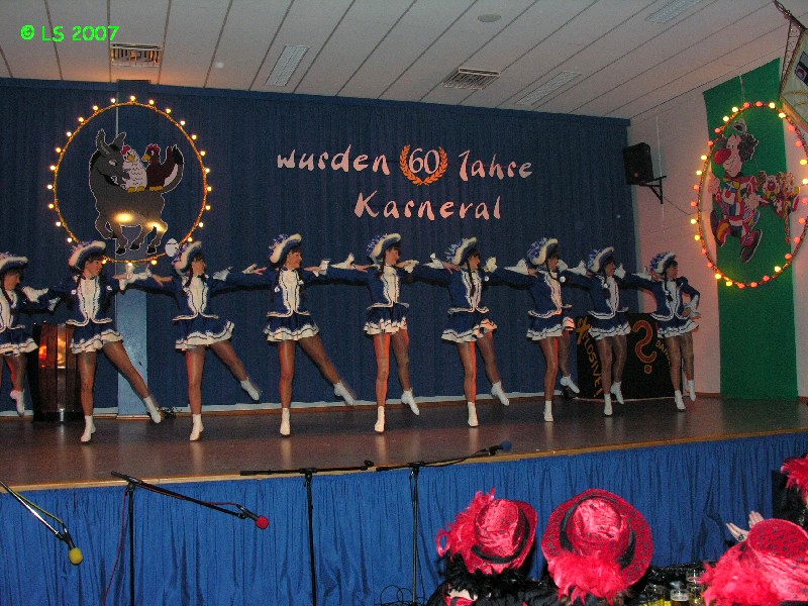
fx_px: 817
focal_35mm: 35
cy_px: 303
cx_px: 404
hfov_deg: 52.6
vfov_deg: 40.7
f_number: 4
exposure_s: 1/60.1
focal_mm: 8.9
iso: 200
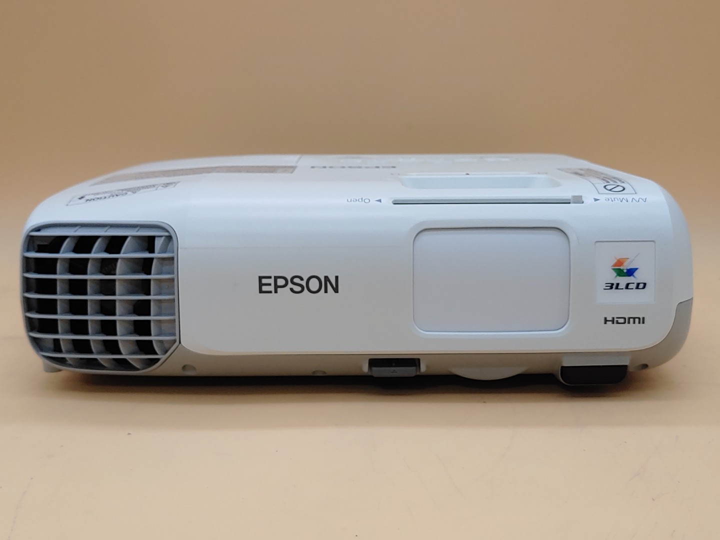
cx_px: 360
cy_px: 270
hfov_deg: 42.9
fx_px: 915
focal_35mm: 44
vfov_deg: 32.9
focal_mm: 4.36
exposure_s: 1/177
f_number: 1.8
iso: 50
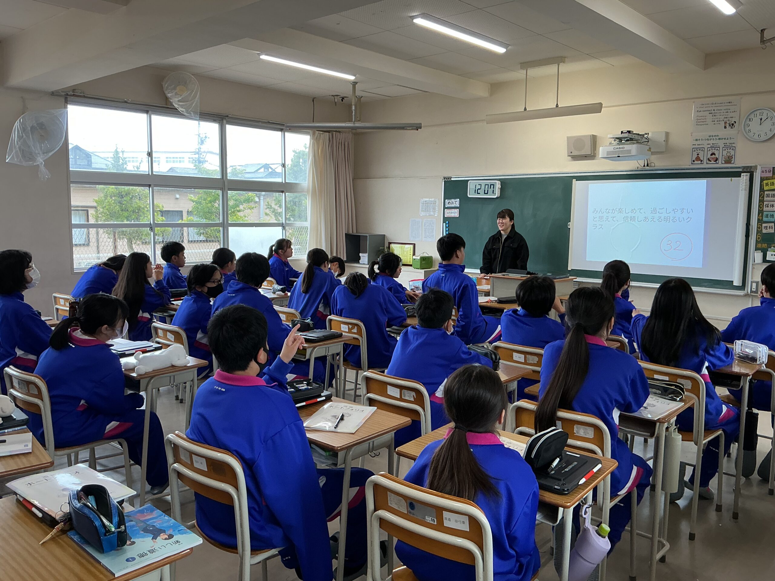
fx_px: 649
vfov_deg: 48.2
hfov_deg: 61.7
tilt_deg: -6.5
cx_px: 388
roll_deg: -0.1
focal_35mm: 29
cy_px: 290
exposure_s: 1/60
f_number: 1.8
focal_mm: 3
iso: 40
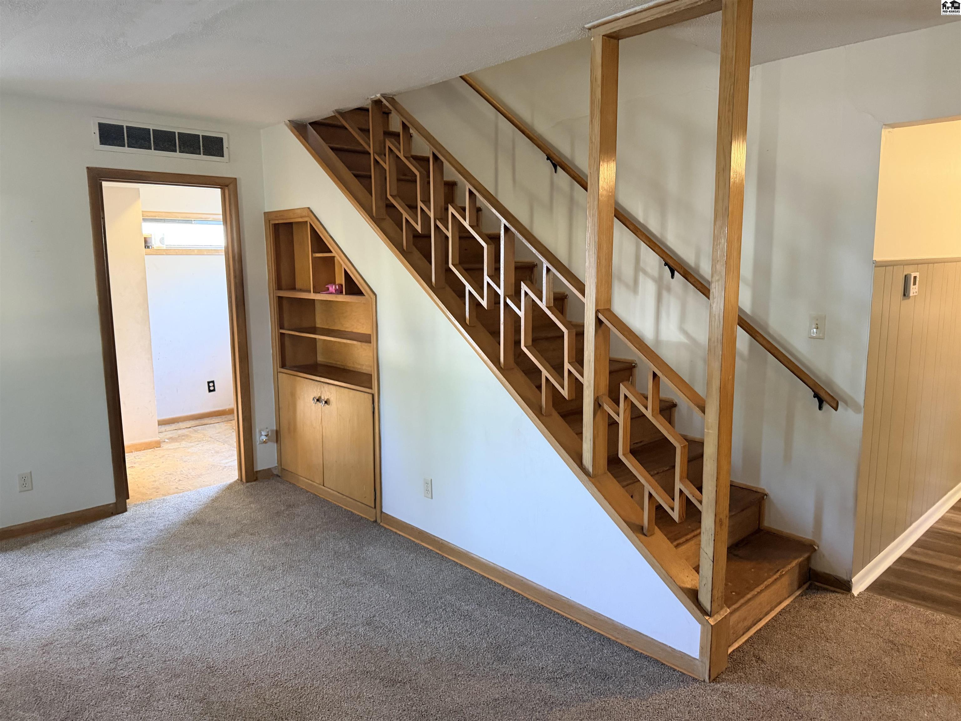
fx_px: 666
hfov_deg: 71.6
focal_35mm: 24
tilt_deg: -6.9
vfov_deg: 56.8
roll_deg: +1.1
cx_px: 480
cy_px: 360
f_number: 1.78
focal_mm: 6.76
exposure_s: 1/60
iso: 500
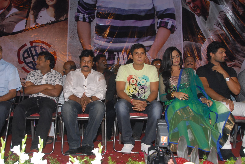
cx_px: 122
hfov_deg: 53.0
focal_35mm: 36
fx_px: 246
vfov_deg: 37.0
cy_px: 82
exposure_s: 1/125
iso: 500
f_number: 7.1
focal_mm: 24
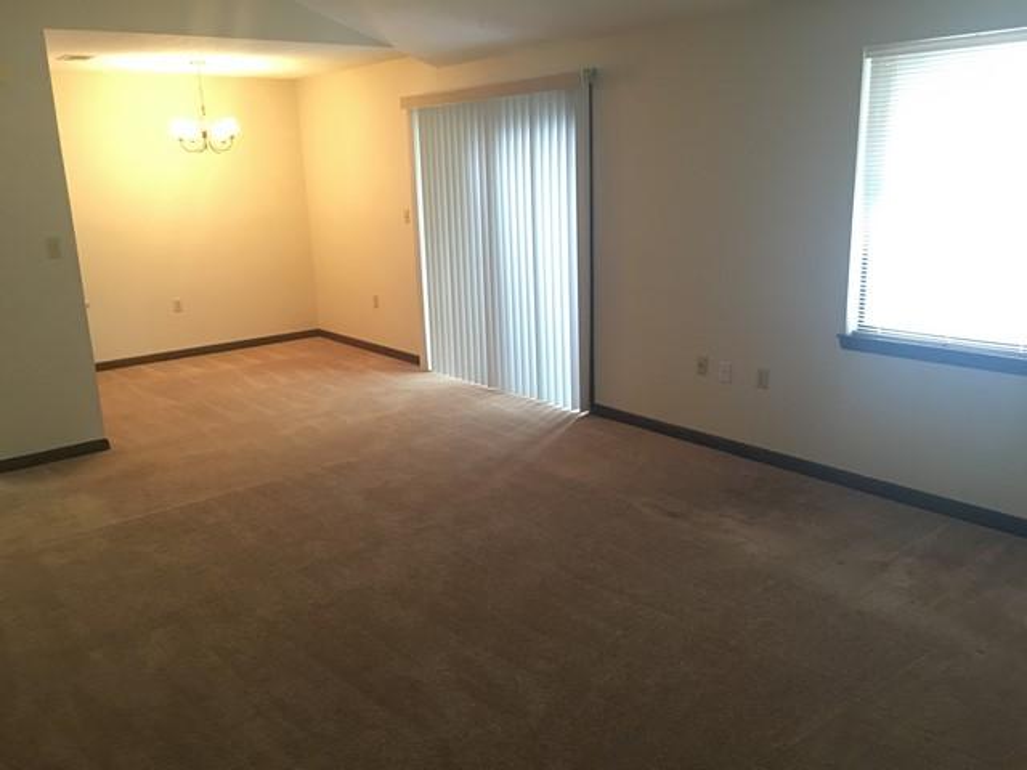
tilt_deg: -12.5
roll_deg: +2.1
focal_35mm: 29
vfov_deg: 48.2
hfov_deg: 61.7
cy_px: 385
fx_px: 860
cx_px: 514
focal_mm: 4.15
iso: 100
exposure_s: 1/15
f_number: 2.2
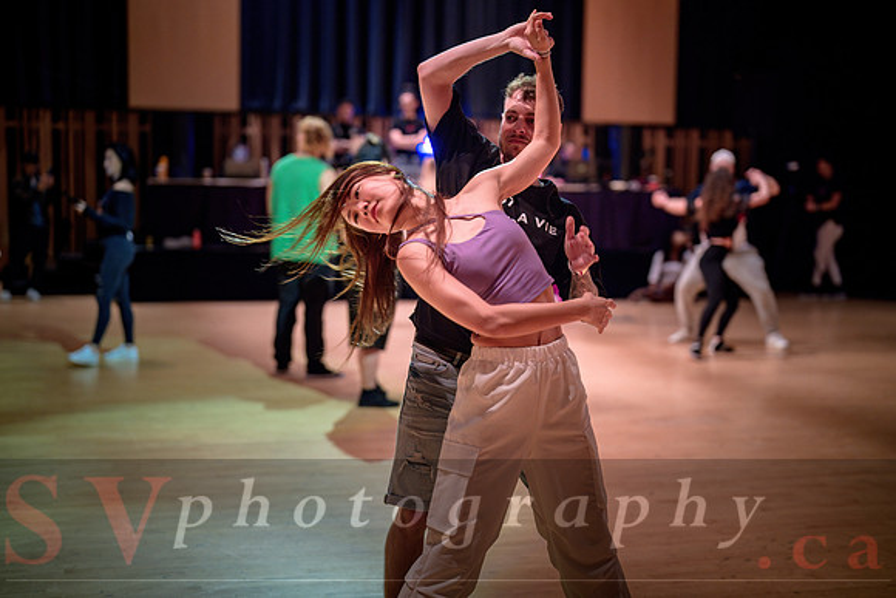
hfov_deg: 38.0
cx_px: 448
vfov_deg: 25.9
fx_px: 1300
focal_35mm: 52
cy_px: 299
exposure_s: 1/250
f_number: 1.4
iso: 1250
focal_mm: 50
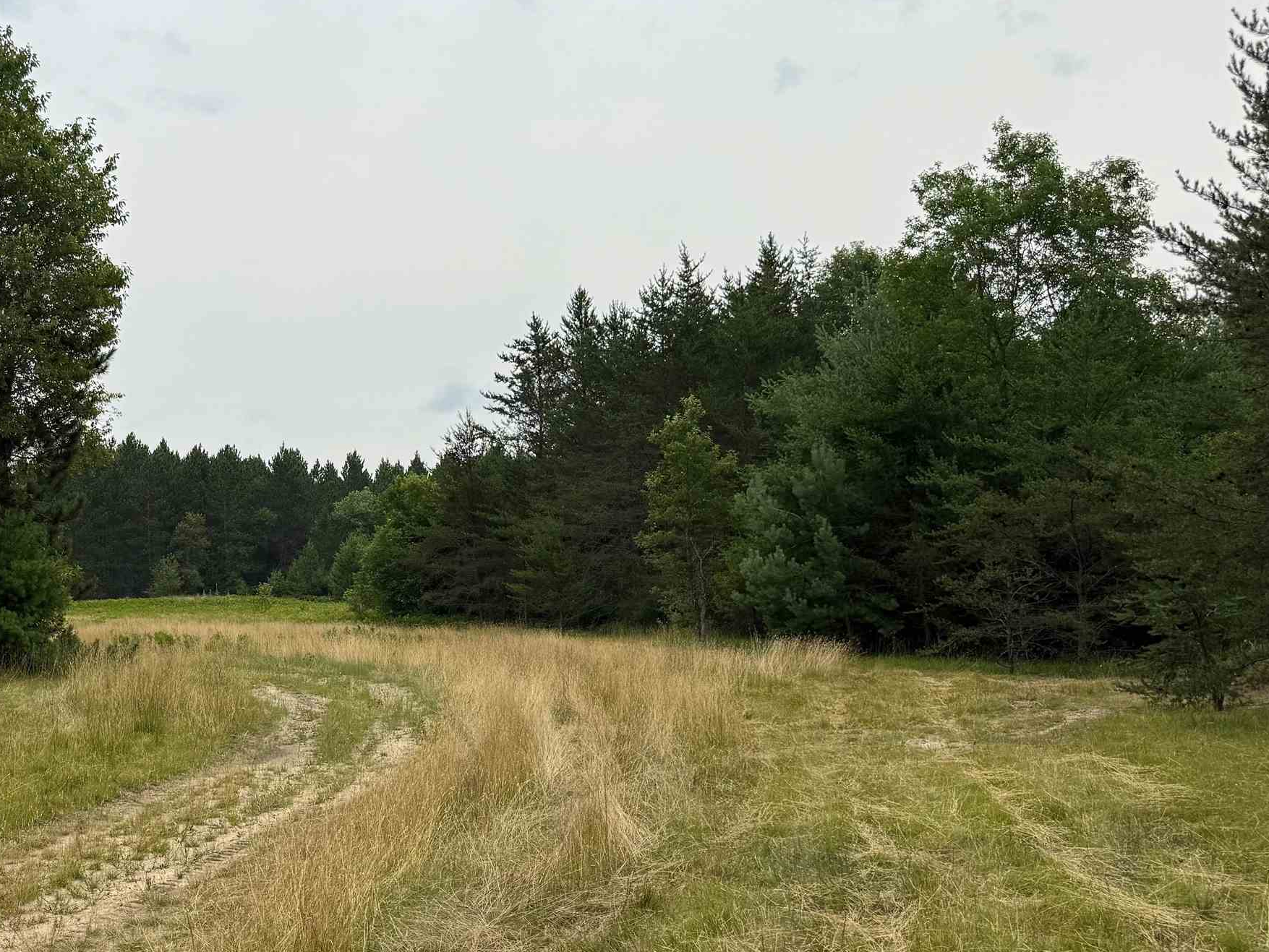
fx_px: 1540
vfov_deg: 34.2
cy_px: 594
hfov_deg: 43.0
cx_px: 282
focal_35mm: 42
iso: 80
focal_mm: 6.76
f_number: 1.78
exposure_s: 1/5319
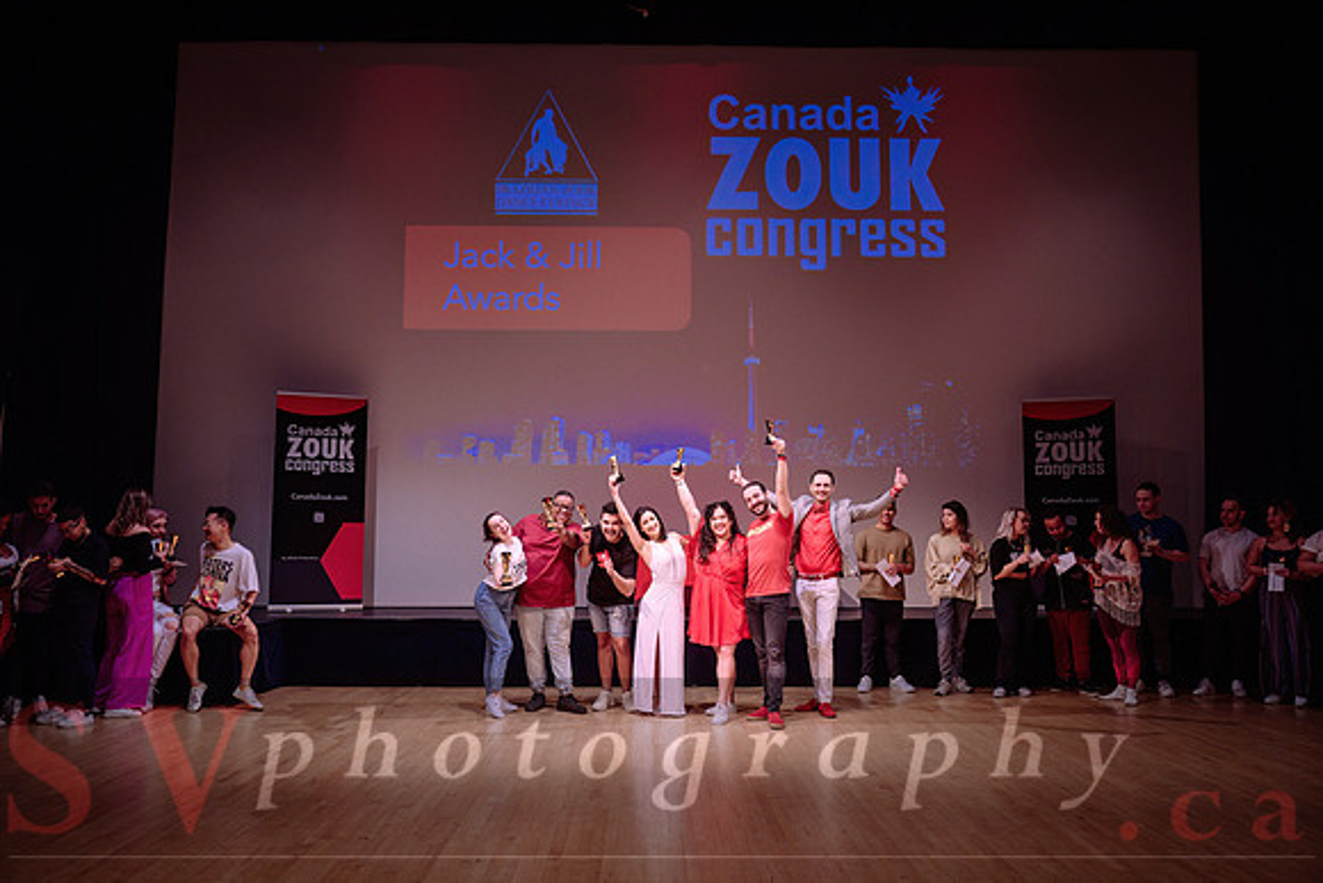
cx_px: 662
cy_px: 442
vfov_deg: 43.0
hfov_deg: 61.1
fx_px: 1121
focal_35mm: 31
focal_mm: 30.5
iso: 1000
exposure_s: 1/400
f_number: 3.2
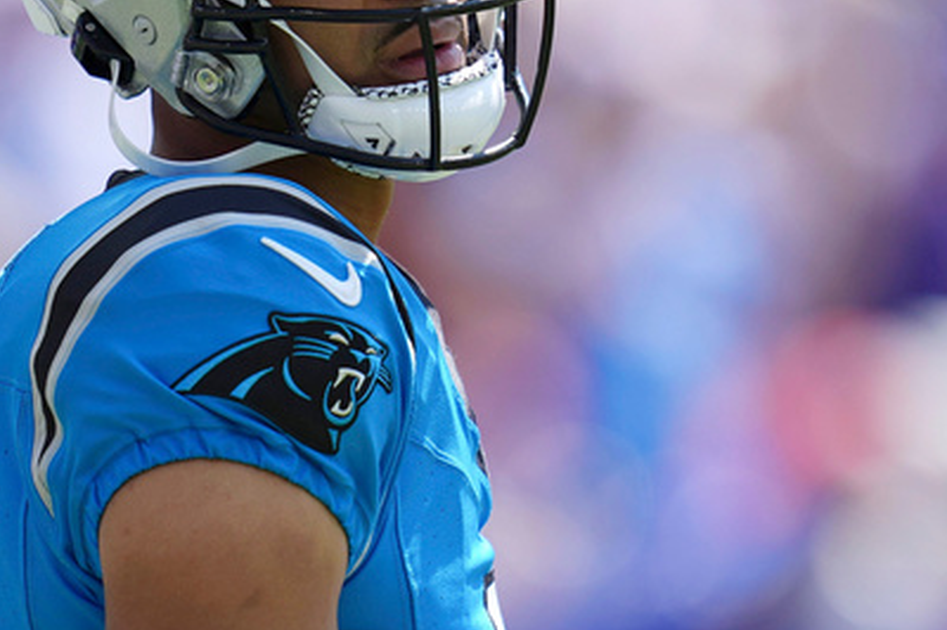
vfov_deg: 1.3
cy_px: 289
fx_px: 26914
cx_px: 322
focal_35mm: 1024
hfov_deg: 2.0
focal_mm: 400
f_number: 2.8
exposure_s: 1/2500
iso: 250
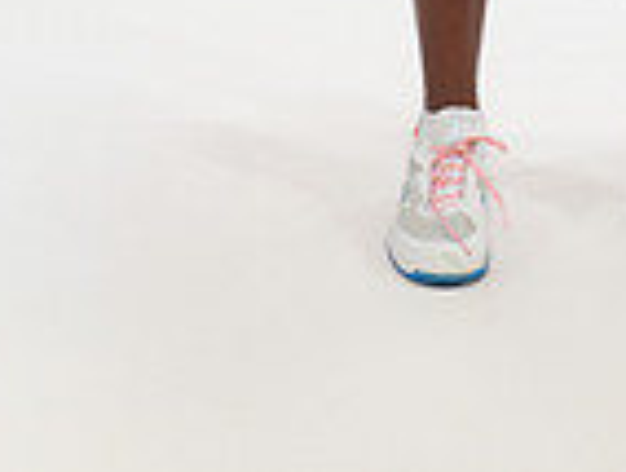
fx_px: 2536
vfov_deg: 9.8
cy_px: -516
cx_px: 600
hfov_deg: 13.9
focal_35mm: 140
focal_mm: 46
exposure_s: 1/320
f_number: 7.1
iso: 500
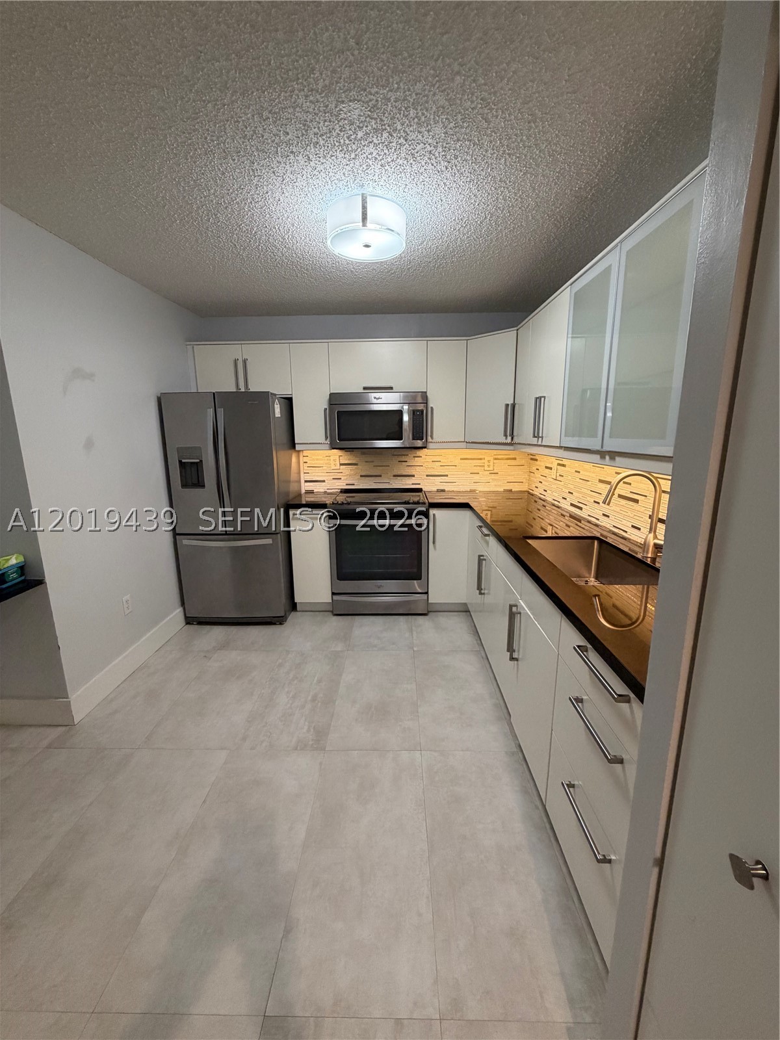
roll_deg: +0.8
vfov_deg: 102.1
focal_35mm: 14
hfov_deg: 85.7
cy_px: 520
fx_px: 421
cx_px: 390
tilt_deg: -10.6
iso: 320
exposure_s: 1/60
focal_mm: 2.22
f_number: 2.2
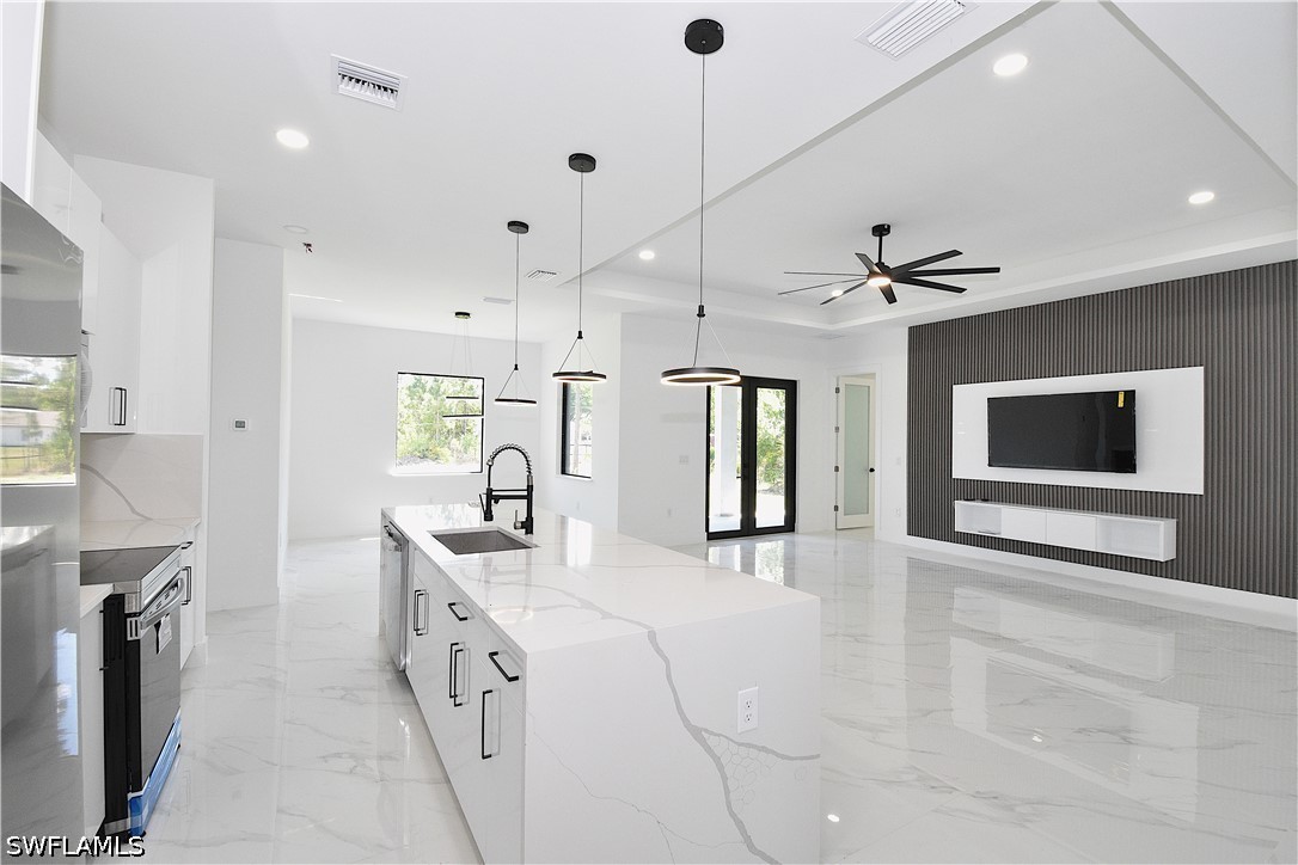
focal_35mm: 15
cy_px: 432
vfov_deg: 77.3
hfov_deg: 100.4
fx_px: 541
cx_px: 649
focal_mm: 10
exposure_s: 1/25
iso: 1250
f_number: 14
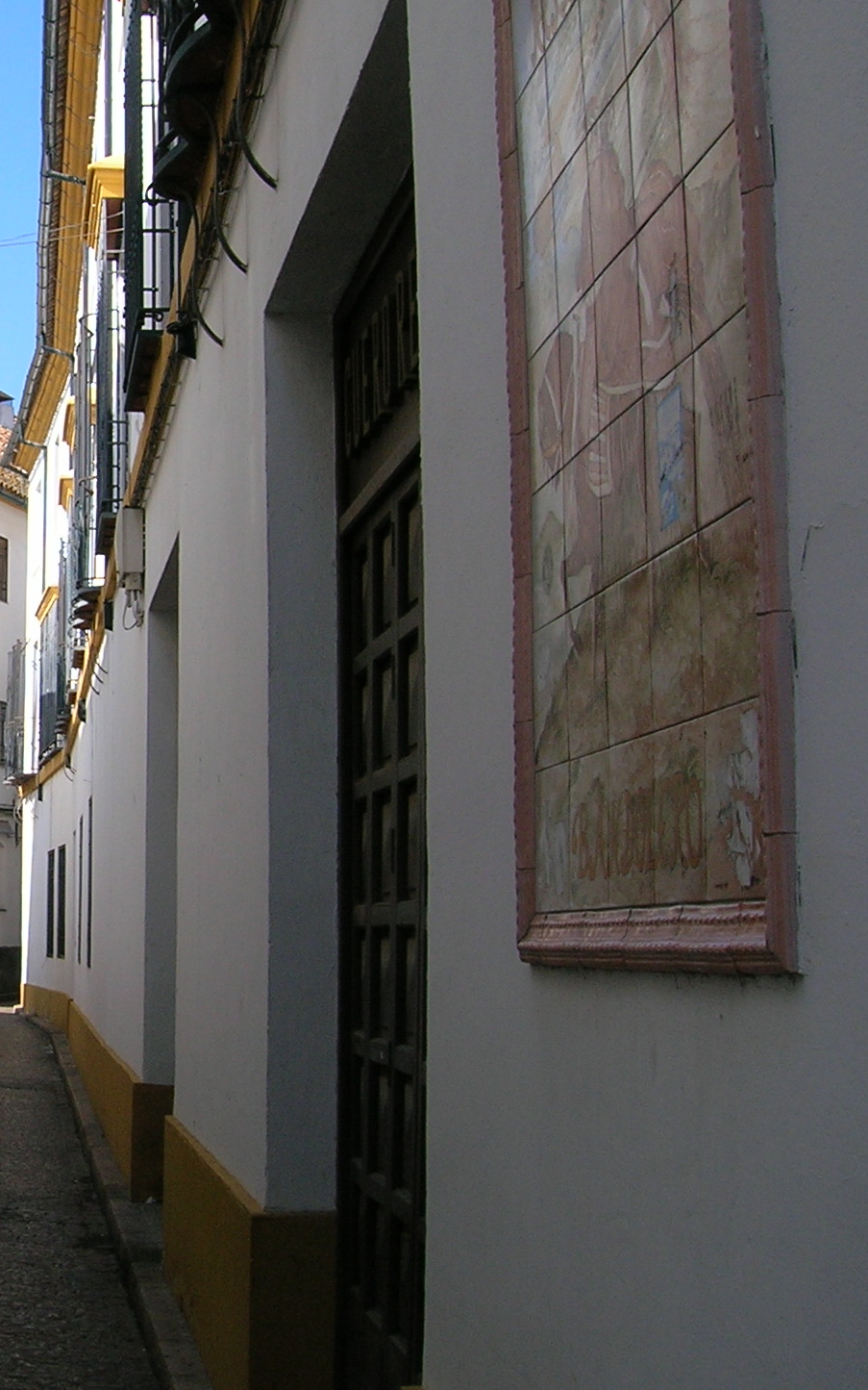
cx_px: -175
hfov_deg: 21.2
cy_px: 656
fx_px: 2158
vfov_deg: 35.7
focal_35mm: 57
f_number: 4.9
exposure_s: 1/243
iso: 50
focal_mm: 5.7
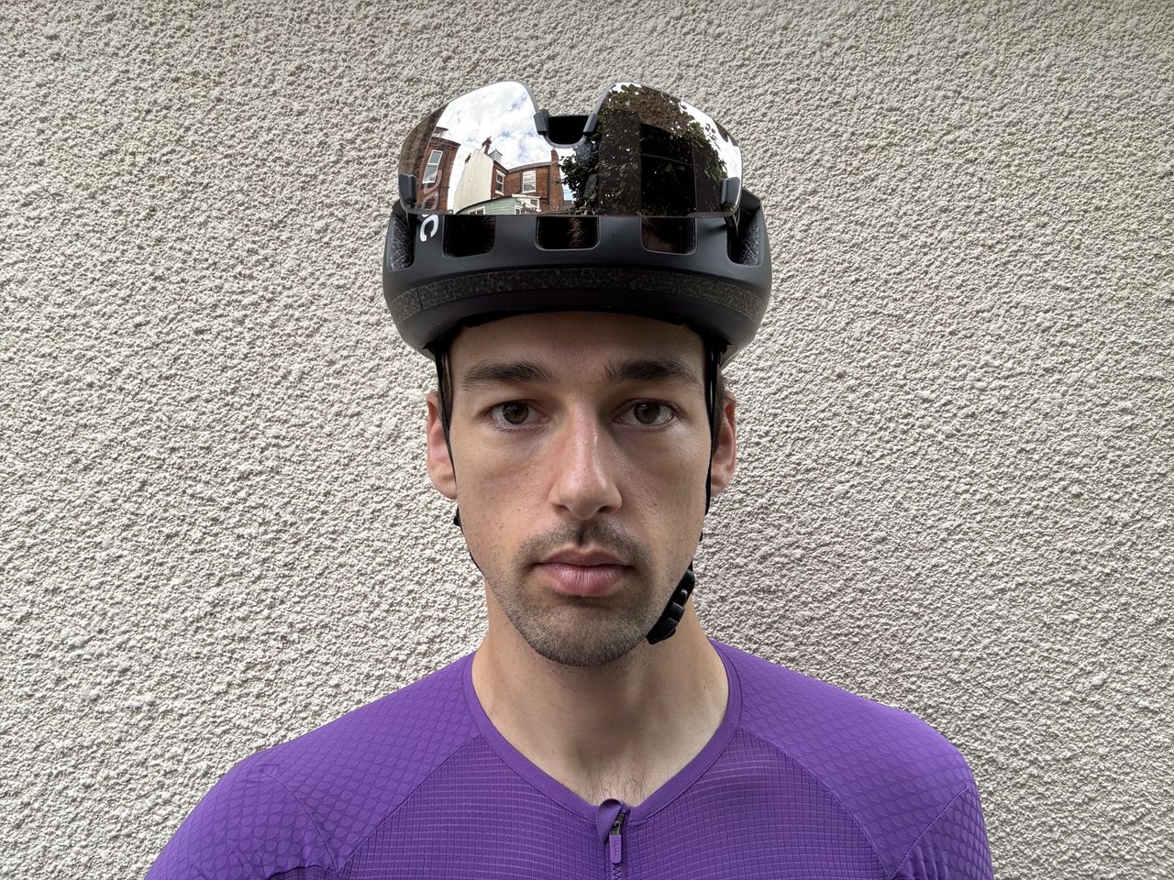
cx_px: 587
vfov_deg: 58.9
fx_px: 780
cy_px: 440
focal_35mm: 23
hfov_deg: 73.9
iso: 20
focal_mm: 2.69
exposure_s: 1/133
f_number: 1.9
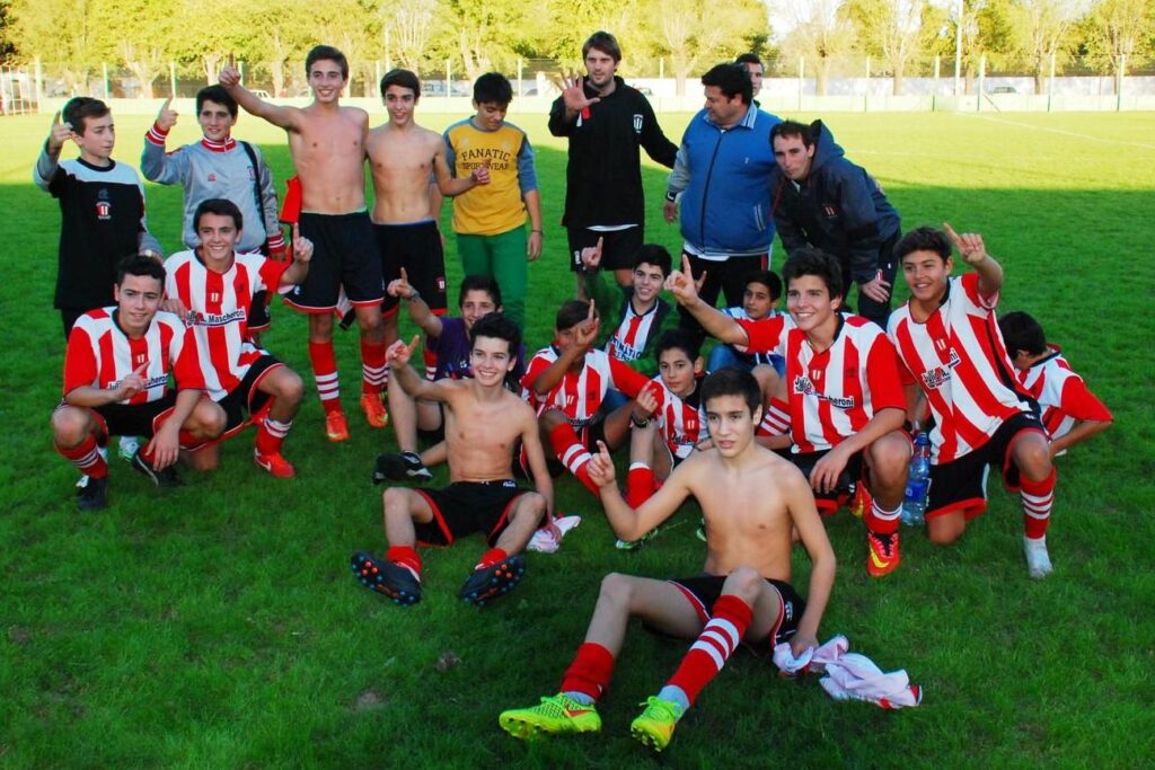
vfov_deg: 40.0
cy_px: 385
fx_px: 1059
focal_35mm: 33
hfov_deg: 57.2
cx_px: 578
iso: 500
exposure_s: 1/200
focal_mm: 22
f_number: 6.3
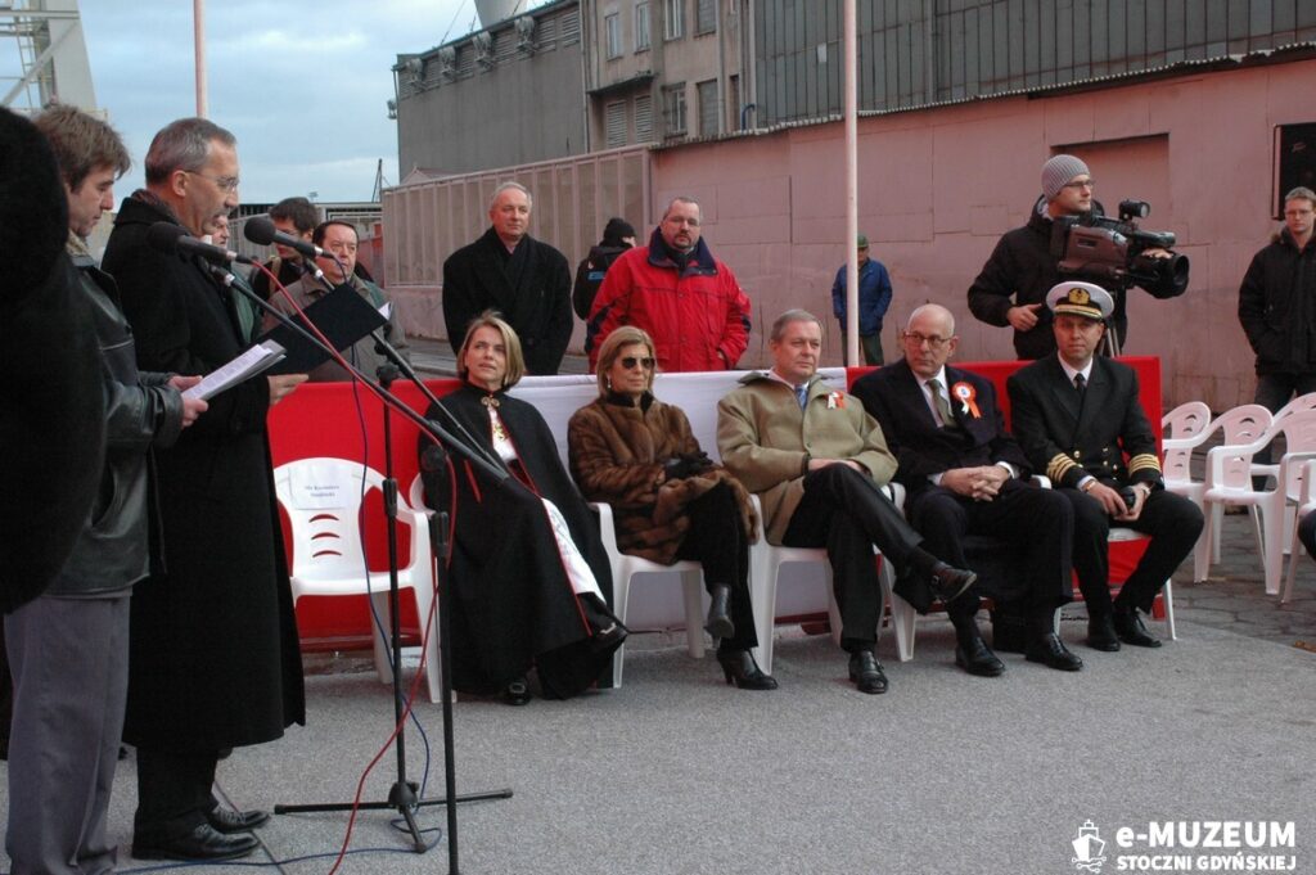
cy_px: 438
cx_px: 658
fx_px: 2301
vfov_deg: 21.5
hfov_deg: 31.9
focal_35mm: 63
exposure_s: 1/125
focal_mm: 42
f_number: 10
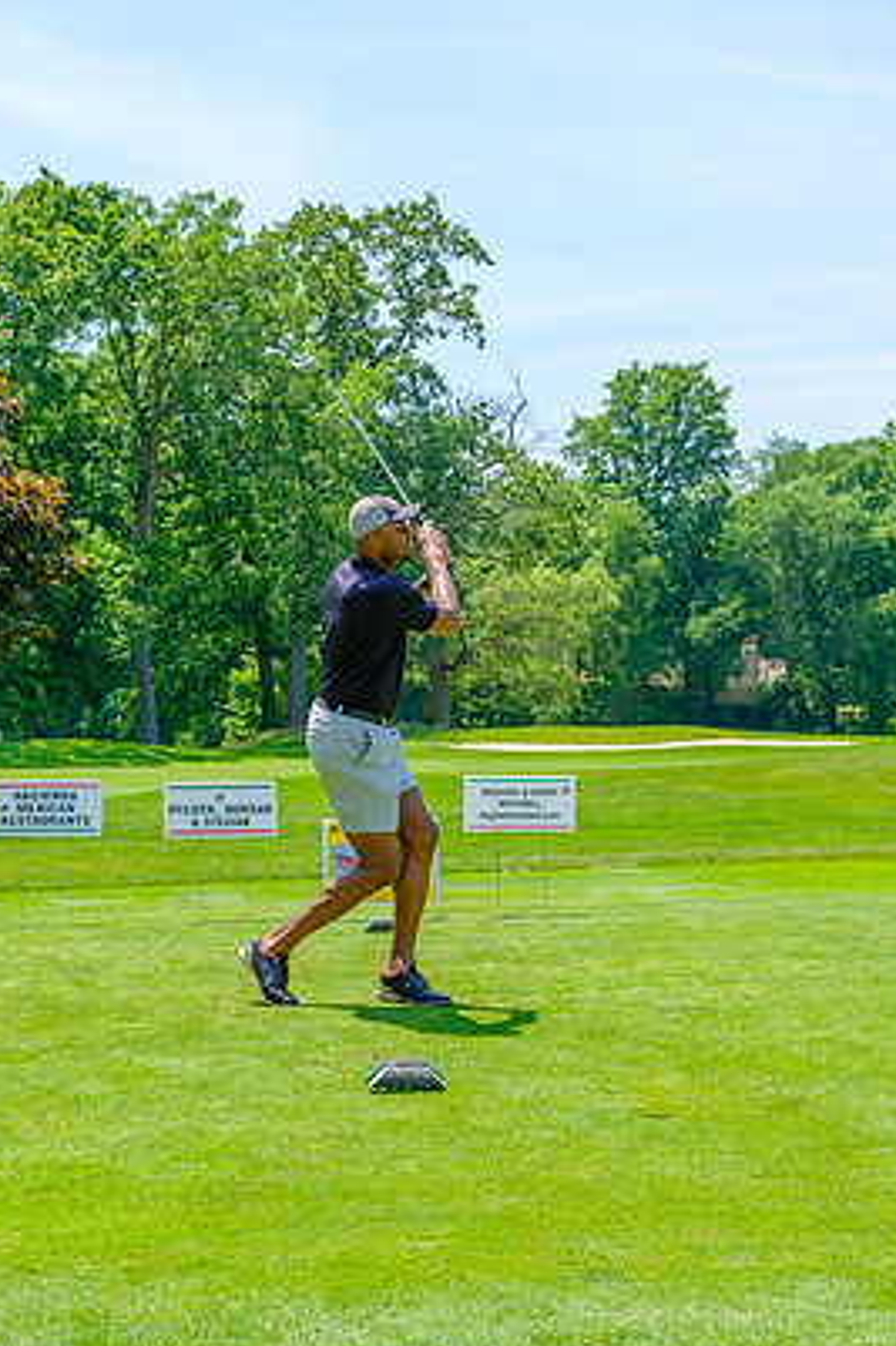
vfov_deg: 36.2
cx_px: 416
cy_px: 749
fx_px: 2055
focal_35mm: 55
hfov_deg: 24.6
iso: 200
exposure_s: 1/500
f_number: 5
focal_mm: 32.9
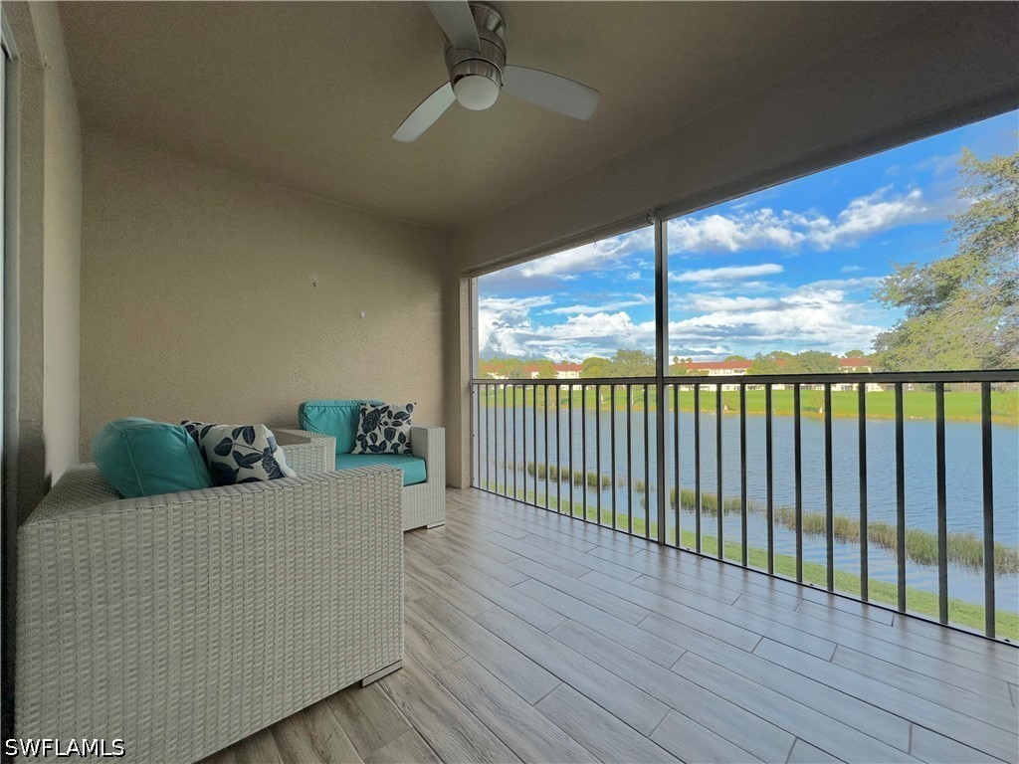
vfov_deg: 85.7
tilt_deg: -0.6
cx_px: 510
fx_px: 412
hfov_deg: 102.1
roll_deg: +0.1
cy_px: 382
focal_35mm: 14
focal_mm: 2.22
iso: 50
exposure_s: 1/581
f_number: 2.2
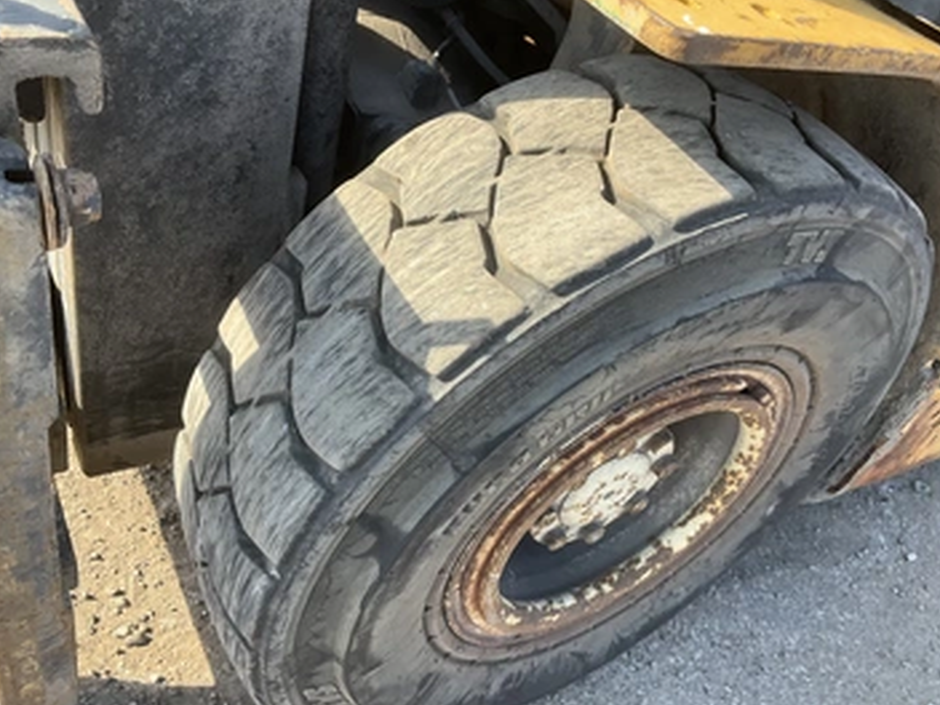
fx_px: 896
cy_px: 347
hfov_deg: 55.3
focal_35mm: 33
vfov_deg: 42.9
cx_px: 486
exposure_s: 1/229
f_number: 1.8
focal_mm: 3
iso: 25
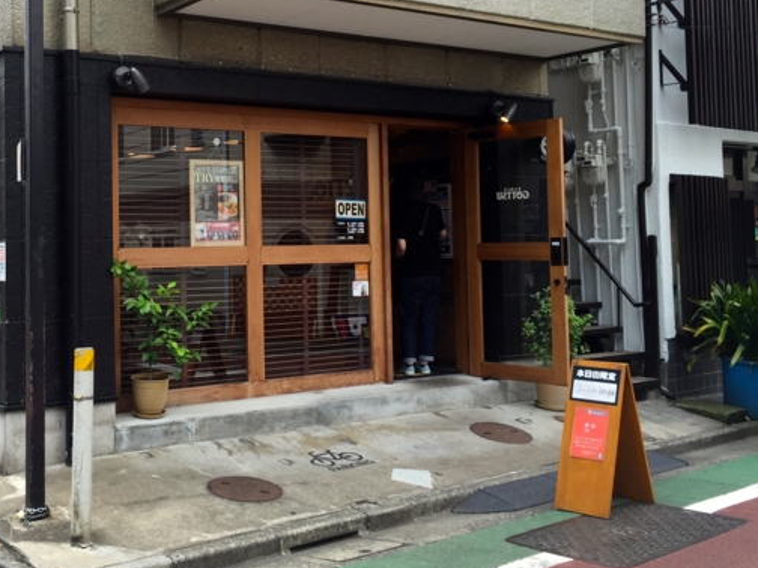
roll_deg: +0.3
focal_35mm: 46
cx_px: 224
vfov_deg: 31.3
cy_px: 200
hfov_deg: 40.5
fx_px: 1007
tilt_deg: +2.3
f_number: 2.2
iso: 32
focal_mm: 4.15
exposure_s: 1/187
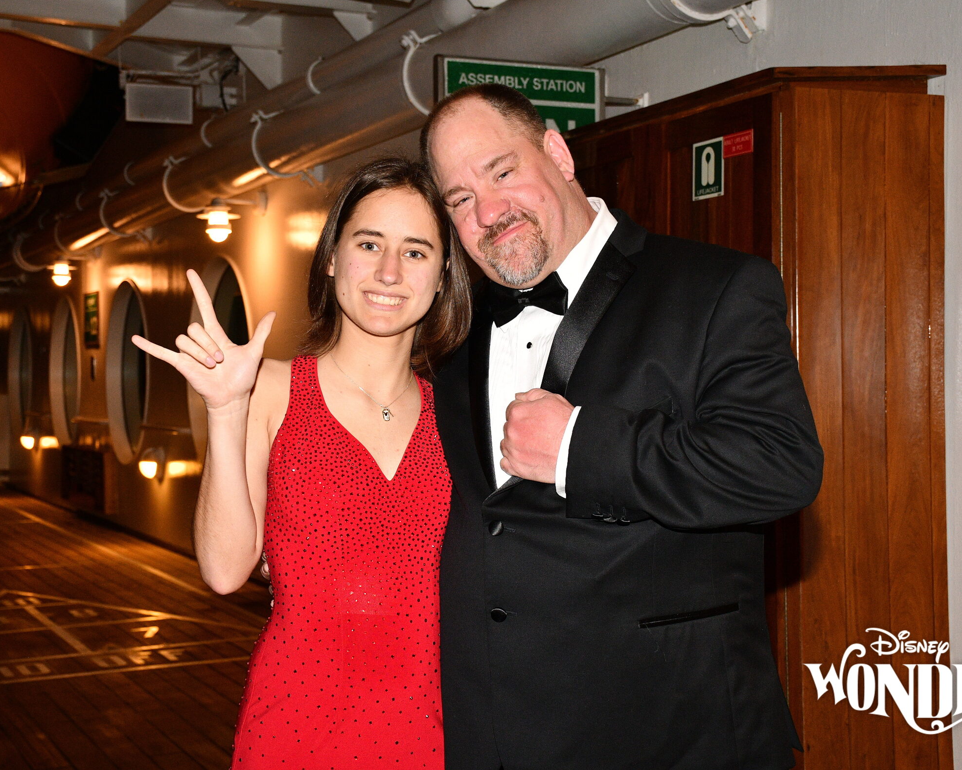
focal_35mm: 55
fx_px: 1566
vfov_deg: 27.6
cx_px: 476
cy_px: 390
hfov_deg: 34.1
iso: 1000
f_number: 5.6
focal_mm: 32
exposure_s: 1/60
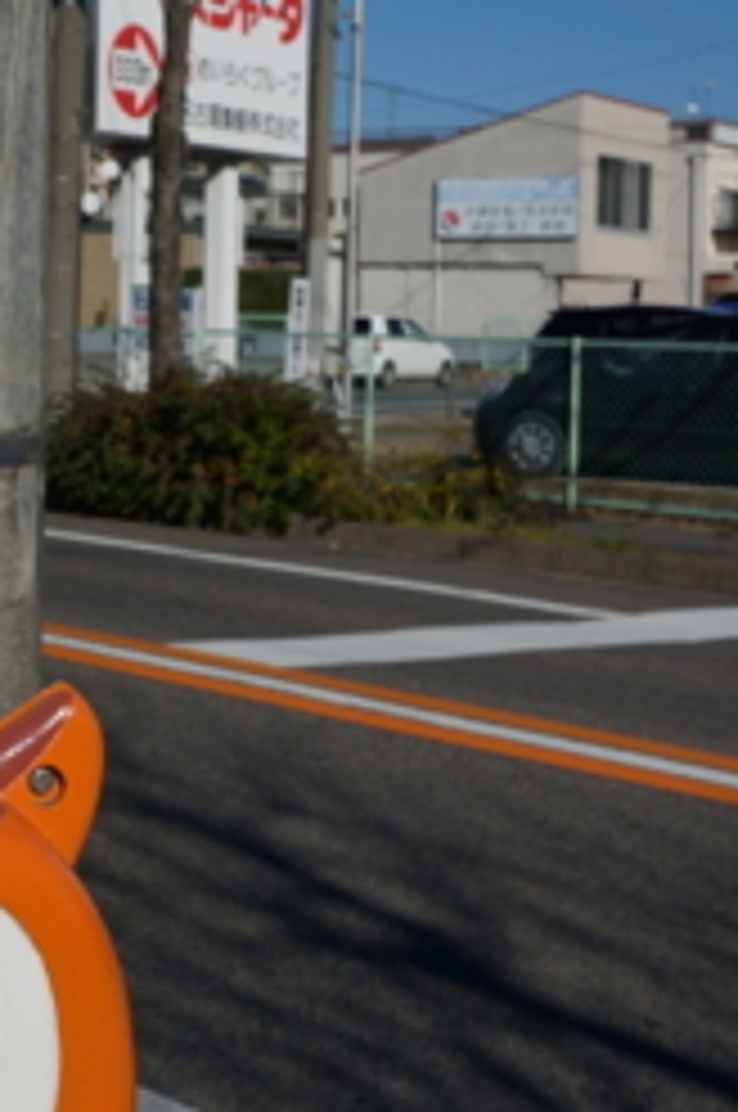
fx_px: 2251
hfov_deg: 18.0
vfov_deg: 27.4
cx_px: -70
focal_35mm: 73
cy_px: 297
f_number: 9
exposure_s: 1/640
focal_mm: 20
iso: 100
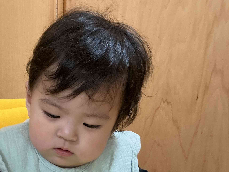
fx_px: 397
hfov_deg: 30.8
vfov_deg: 24.0
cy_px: 141
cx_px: 25
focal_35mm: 60
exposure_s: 1/60
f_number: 1.8
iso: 125
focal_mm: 3
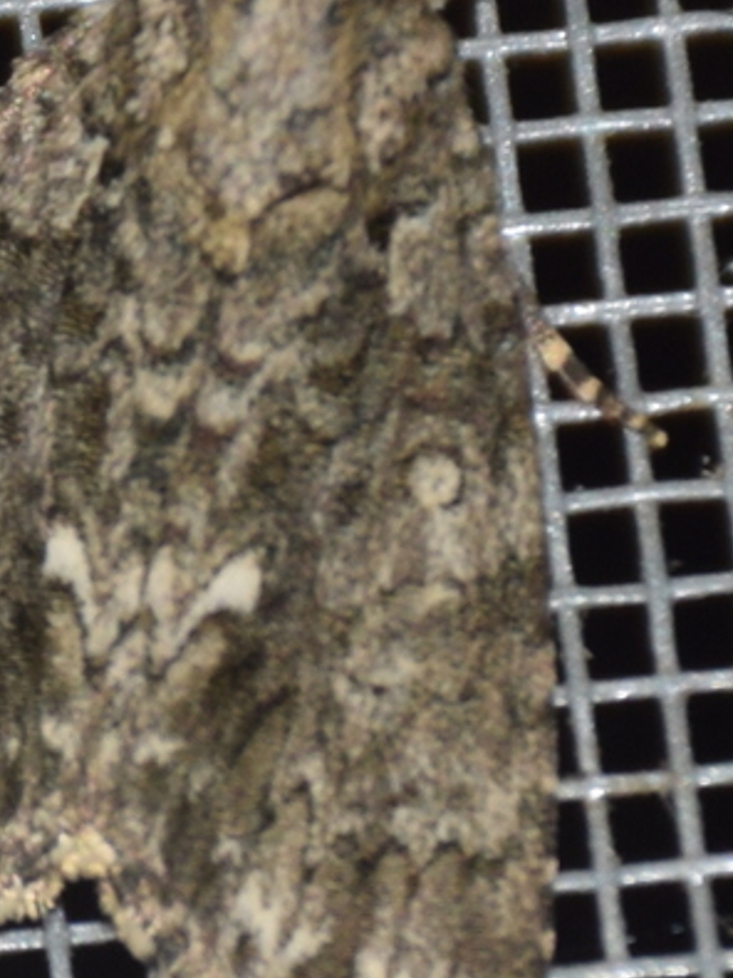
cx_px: -17
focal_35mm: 491
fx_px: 13870
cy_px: 505
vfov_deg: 4.0
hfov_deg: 3.0
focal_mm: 140
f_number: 7.1
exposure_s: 1/60
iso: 320
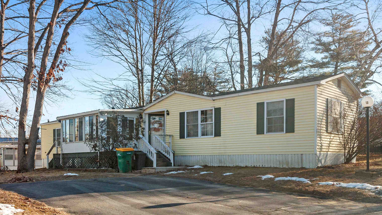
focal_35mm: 35
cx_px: 191
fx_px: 355
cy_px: 120
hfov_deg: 56.6
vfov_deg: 33.7
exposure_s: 1/320
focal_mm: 22
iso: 200
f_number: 8
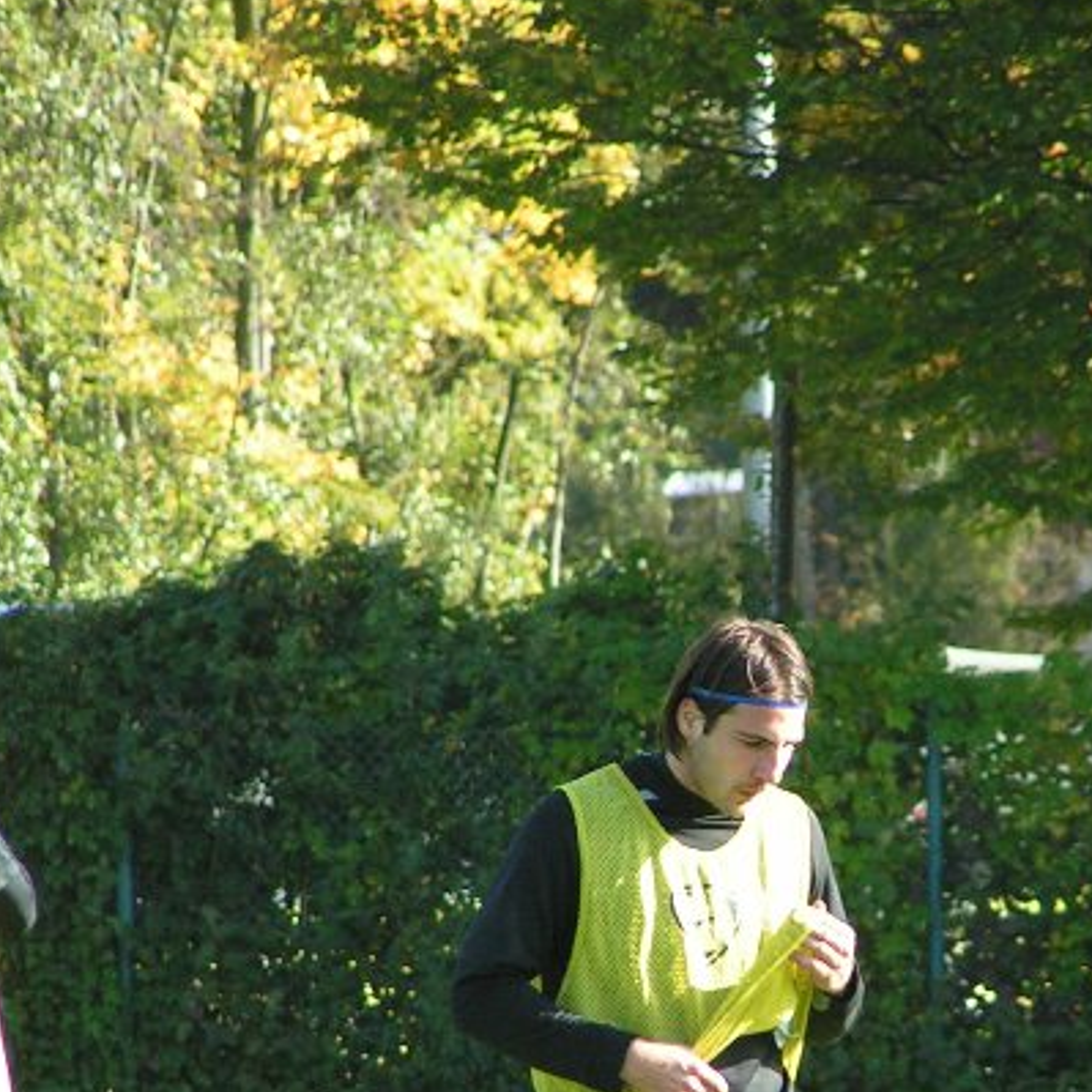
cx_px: 816
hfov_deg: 2.6
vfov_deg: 2.6
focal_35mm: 674
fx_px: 24055
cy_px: 785
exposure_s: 1/400
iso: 125
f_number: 3.5
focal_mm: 58
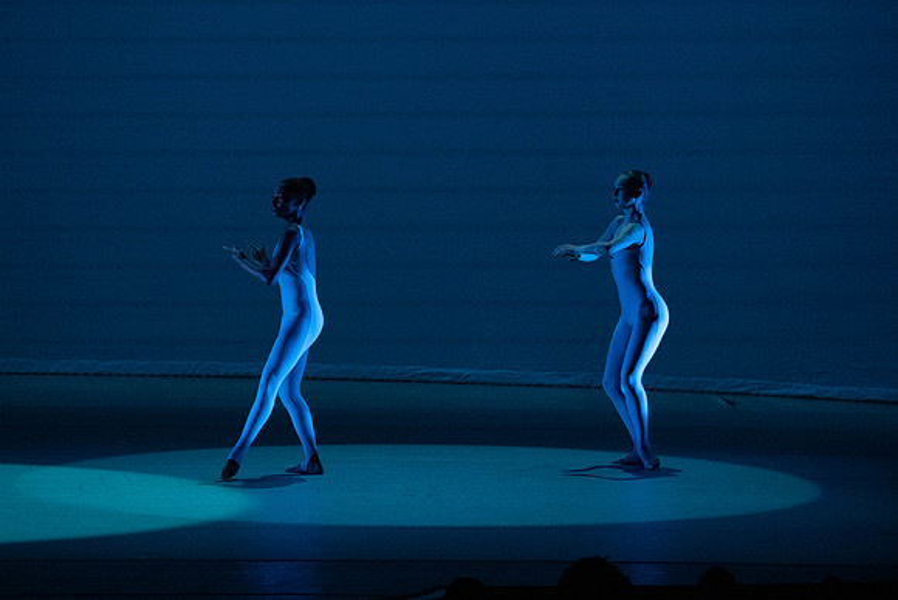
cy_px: 300
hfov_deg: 8.0
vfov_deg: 5.4
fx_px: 6387
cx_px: 449
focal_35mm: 256
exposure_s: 1/400
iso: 16000
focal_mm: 256
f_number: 5.6
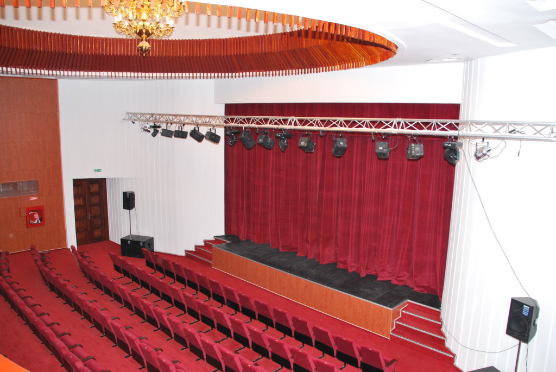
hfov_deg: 67.3
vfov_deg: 48.0
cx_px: 278
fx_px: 417
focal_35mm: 27
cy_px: 186
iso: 800
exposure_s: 1/80
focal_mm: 18
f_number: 4.5
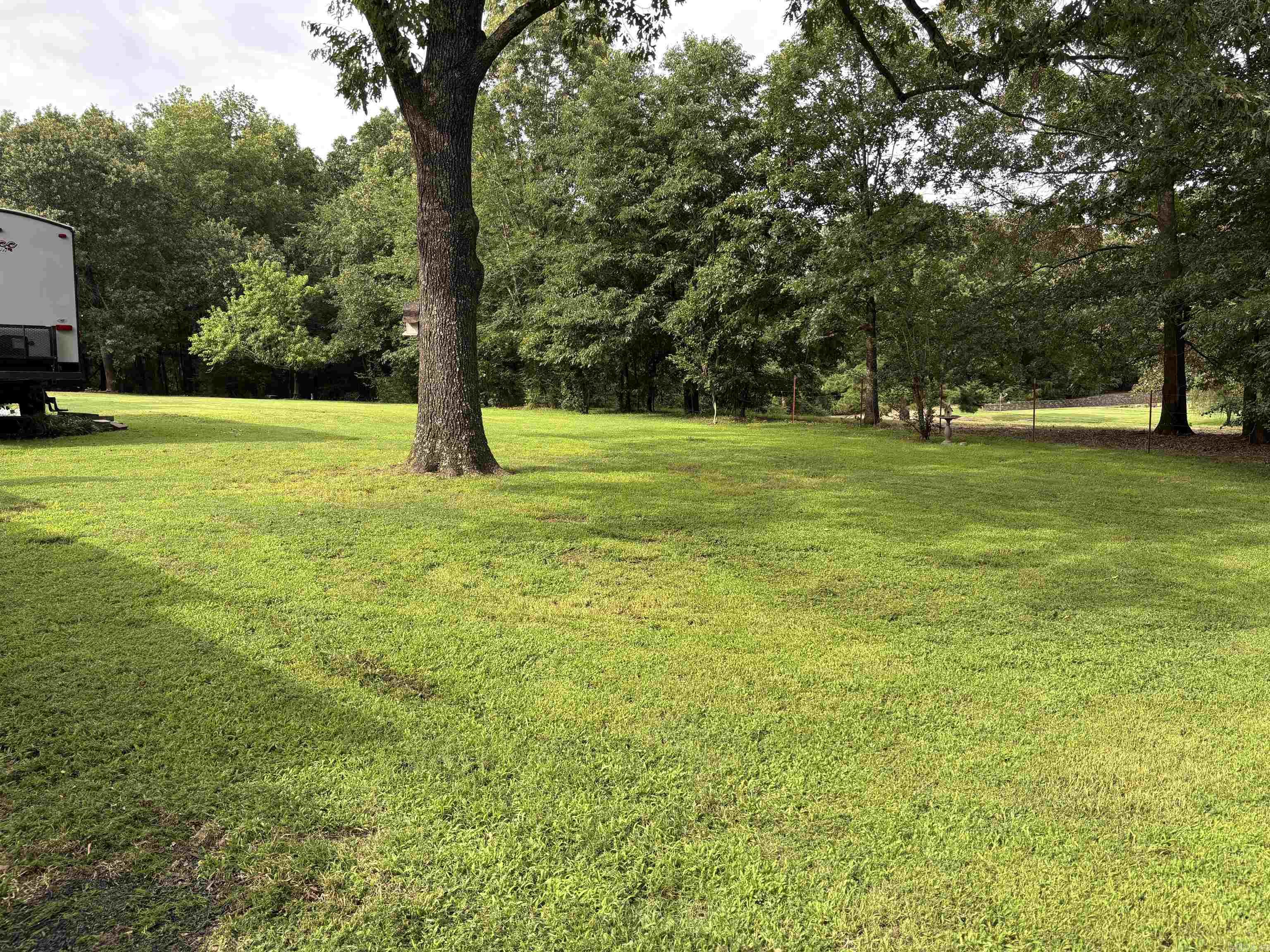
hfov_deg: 67.3
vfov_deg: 53.1
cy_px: 476
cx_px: 635
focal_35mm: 26
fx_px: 954
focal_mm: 5.96
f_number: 1.6
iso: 50
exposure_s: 1/505
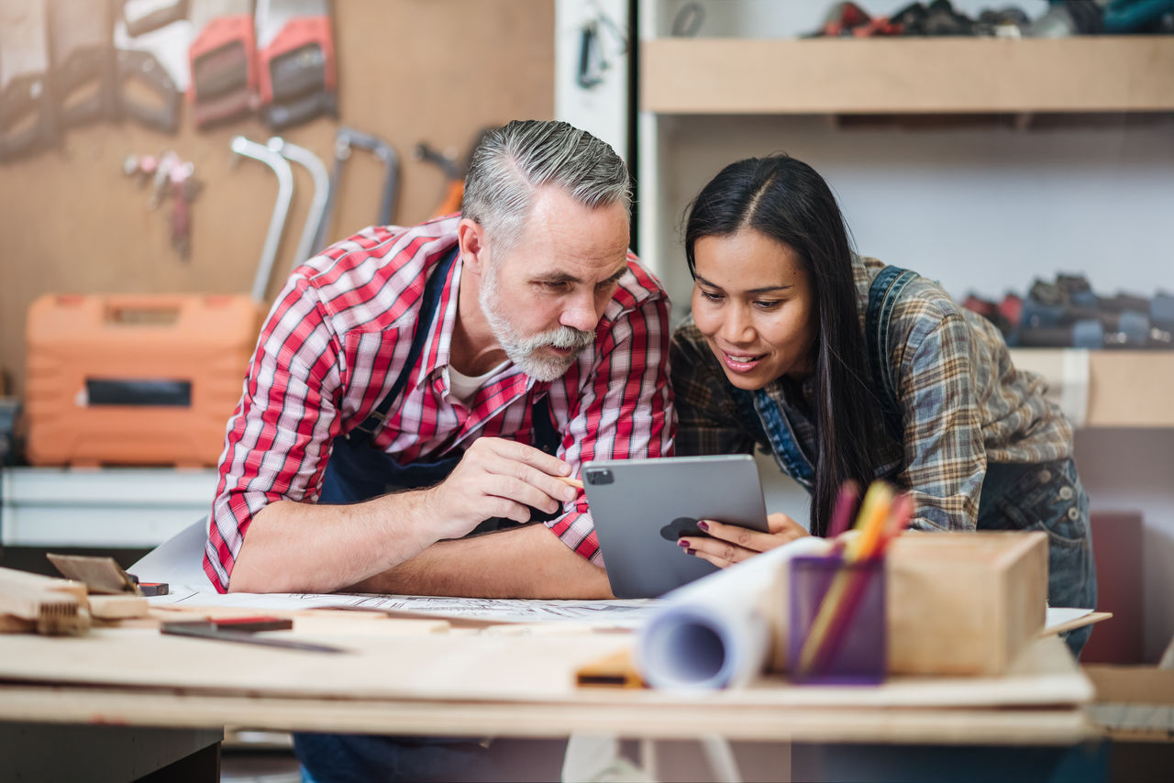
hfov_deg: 23.9
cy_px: 392
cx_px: 587
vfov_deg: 16.1
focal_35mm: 85
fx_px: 2772
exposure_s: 1/250
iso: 400
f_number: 2
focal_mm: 85
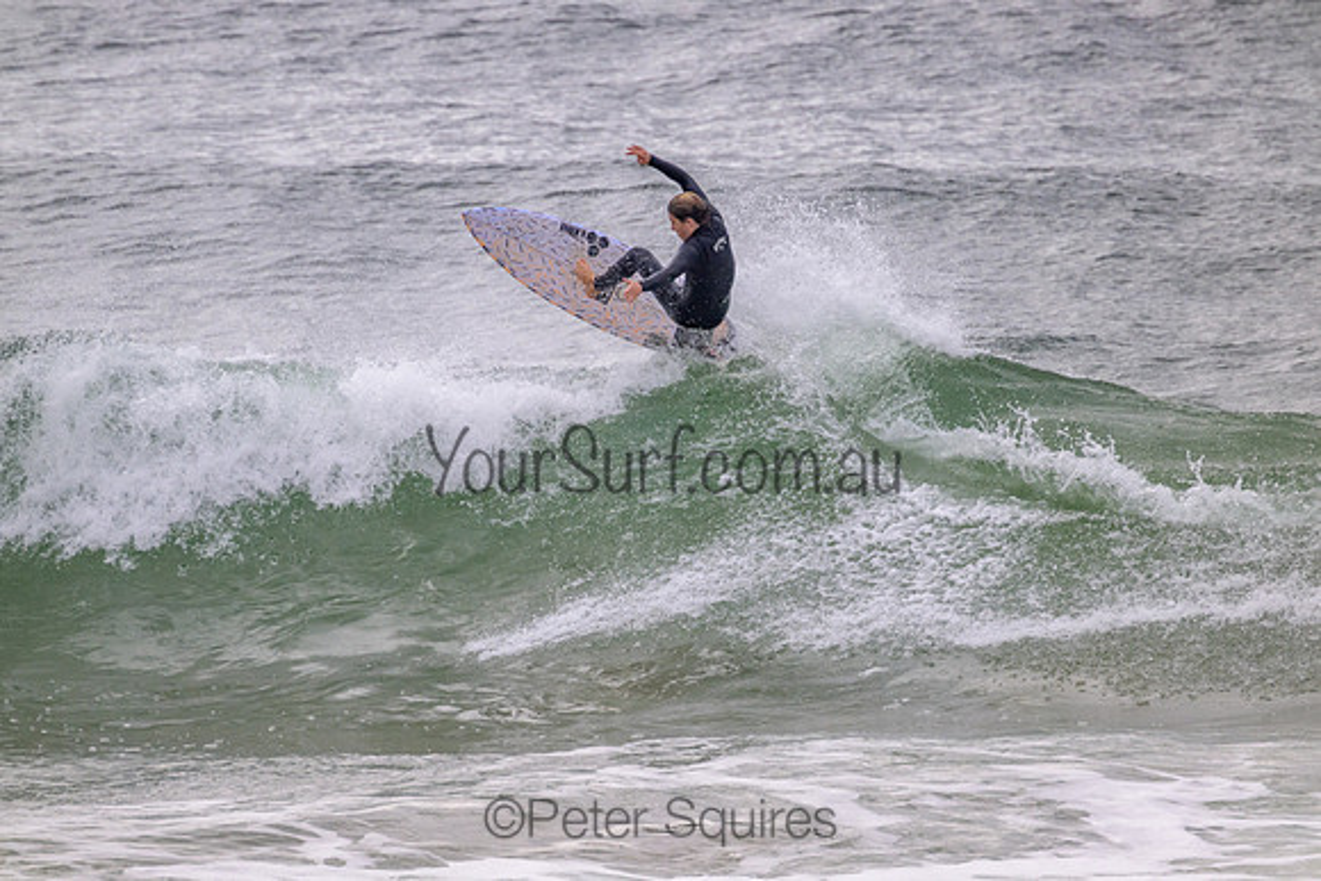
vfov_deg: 1.7
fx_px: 29361
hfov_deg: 2.6
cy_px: 440
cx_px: 660
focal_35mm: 800
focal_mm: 800
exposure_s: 1/2000
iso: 1600
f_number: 11
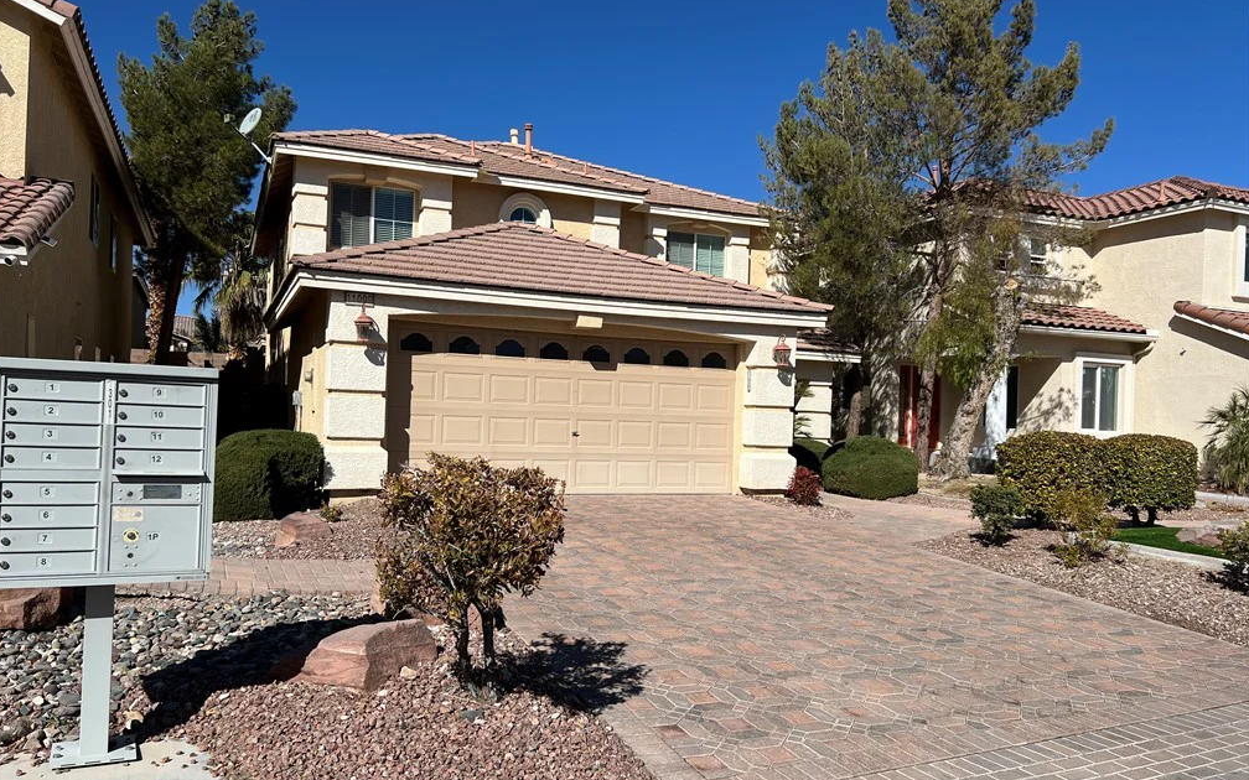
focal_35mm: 28
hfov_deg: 66.5
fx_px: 953
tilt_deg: +0.0
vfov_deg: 44.5
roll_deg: -1.0
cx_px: 617
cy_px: 422
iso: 50
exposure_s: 1/8000
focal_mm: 5.7
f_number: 1.5
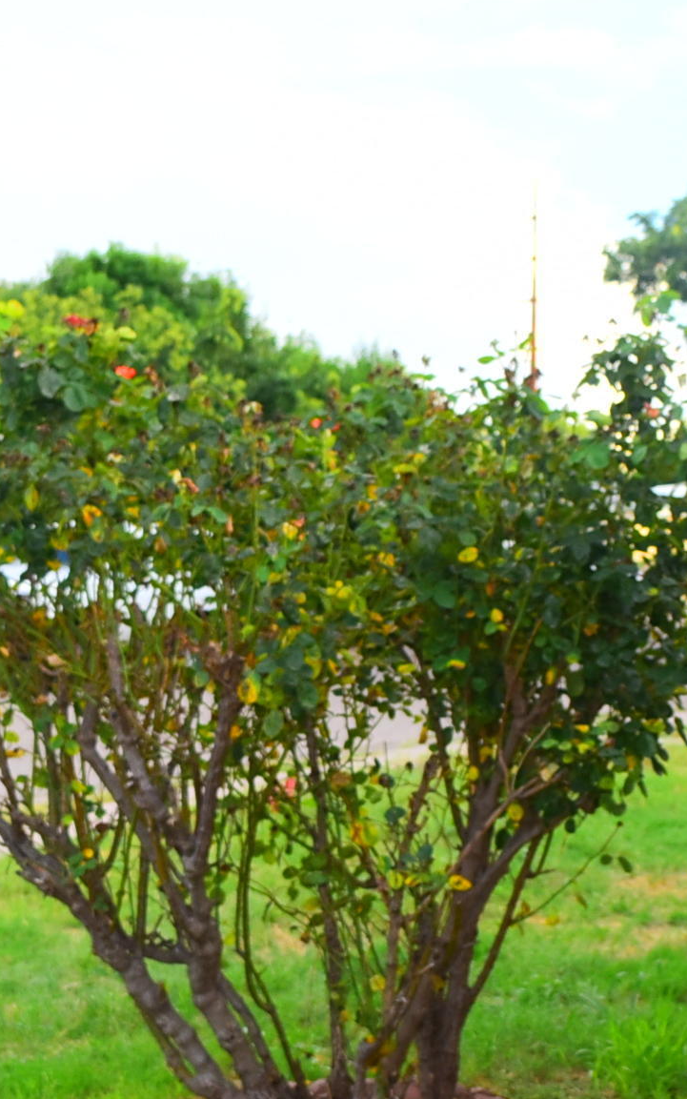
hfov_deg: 14.2
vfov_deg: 22.6
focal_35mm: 91
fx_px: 2735
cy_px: 788
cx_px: 553
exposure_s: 1/125
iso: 180
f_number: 5.6
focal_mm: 23
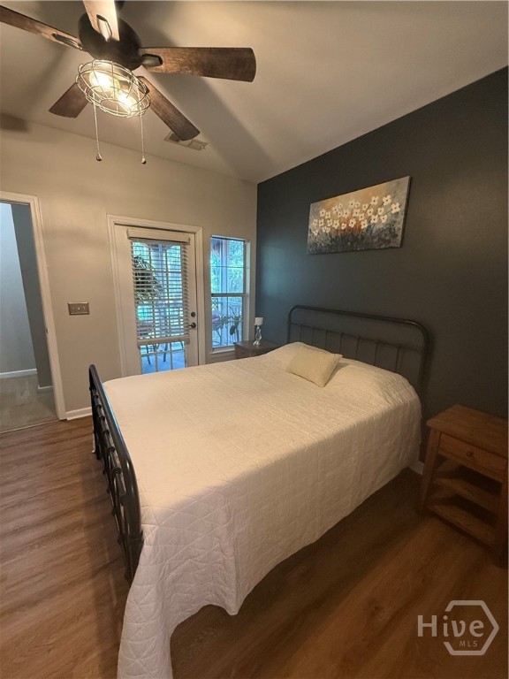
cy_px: 340
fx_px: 274
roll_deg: -2.7
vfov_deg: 102.1
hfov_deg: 85.7
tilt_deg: -11.7
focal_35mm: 14
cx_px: 254
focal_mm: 2.22
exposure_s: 1/60
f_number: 2.2
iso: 400
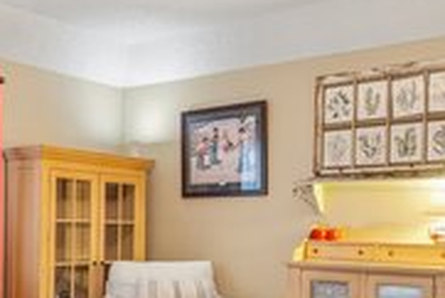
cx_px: 76
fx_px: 656
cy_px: 235
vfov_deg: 25.2
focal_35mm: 53
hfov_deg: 36.0
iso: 800
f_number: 10
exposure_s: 1/5
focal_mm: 15
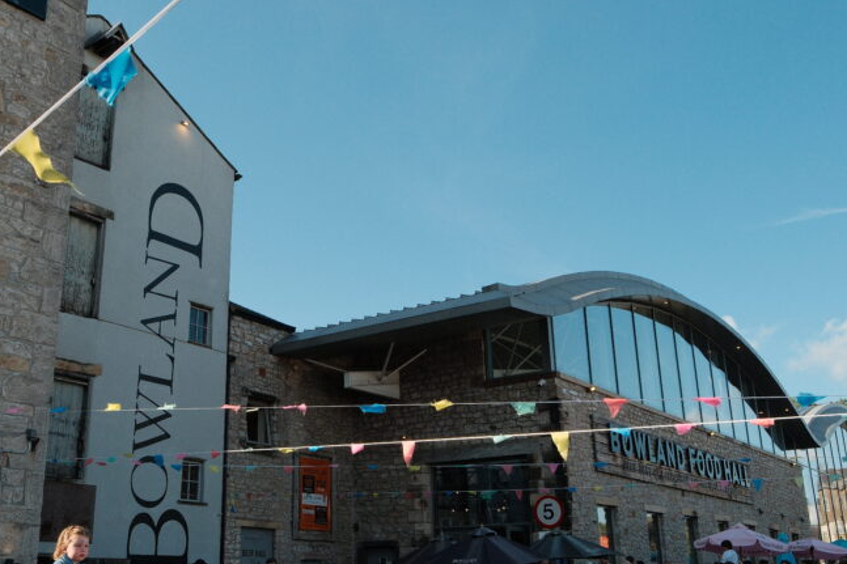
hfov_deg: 50.2
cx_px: 315
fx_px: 894
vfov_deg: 35.0
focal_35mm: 38
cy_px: 278
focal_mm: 16
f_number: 8
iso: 800
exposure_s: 1/850
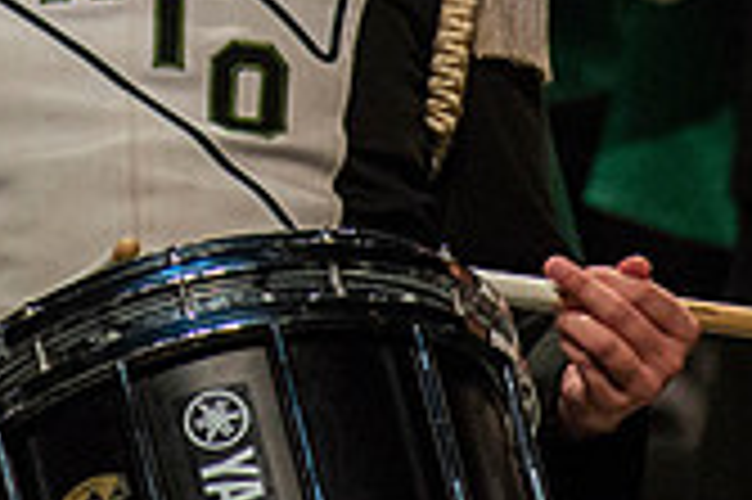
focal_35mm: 2082
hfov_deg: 1.0
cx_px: -18
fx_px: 43447
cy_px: -275
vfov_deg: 0.7
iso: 3200
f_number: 5.6
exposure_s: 1/500
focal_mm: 600
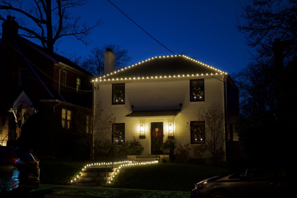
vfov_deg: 25.1
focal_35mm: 54
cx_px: 148
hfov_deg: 36.9
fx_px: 445
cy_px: 99
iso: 5000
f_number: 4
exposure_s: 1/60
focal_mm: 54
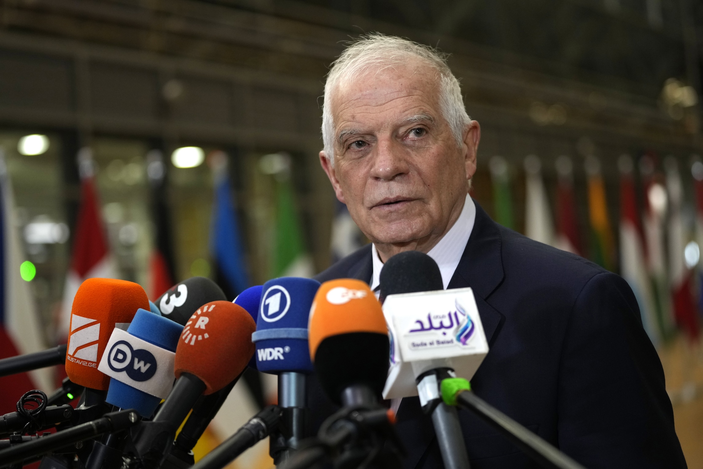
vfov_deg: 19.5
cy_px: 234
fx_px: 1367
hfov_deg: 28.8
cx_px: 352
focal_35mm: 70
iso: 2000
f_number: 2.8
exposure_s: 1/125
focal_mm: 70
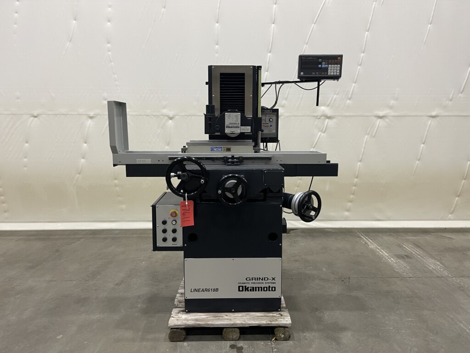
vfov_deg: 54.9
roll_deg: -0.1
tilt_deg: -8.6
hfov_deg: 69.4
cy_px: 176
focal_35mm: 25
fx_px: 339
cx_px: 235
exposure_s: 1/60
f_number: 1.6
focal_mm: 5.1
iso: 250
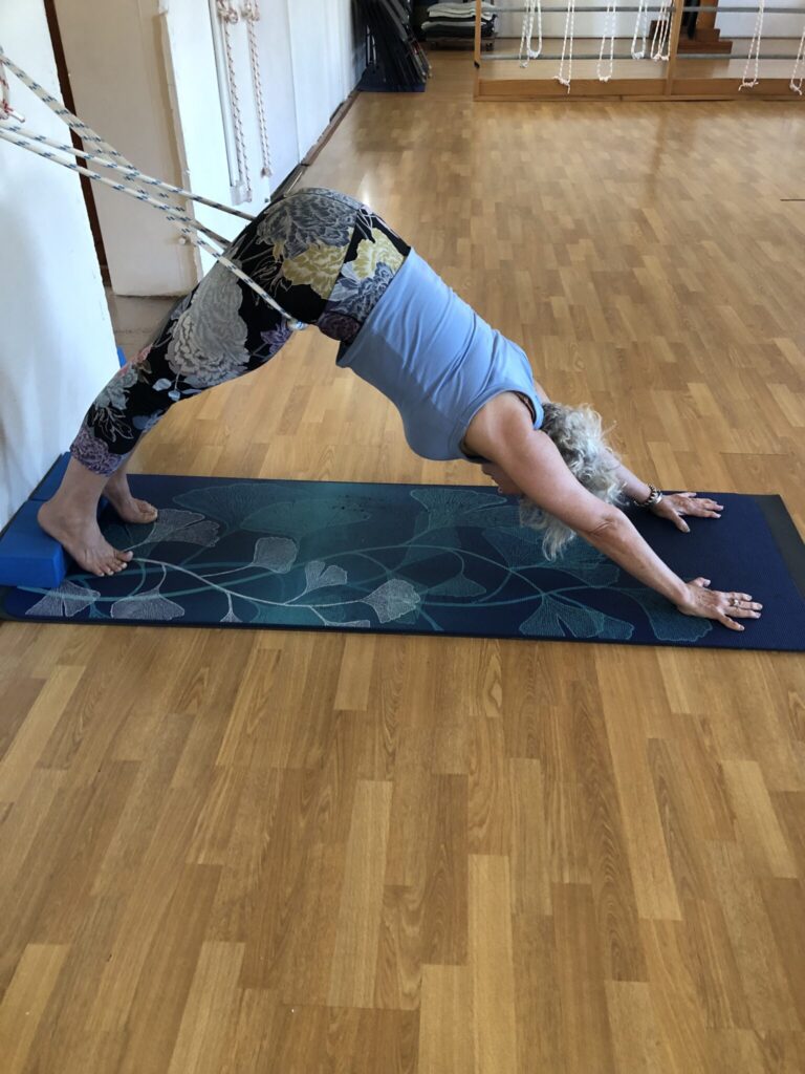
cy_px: 537
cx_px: 402
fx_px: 868
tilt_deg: -33.3
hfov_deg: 49.7
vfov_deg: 63.4
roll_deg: -0.6
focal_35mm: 28
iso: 80
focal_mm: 3.99
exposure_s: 1/17
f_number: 1.8
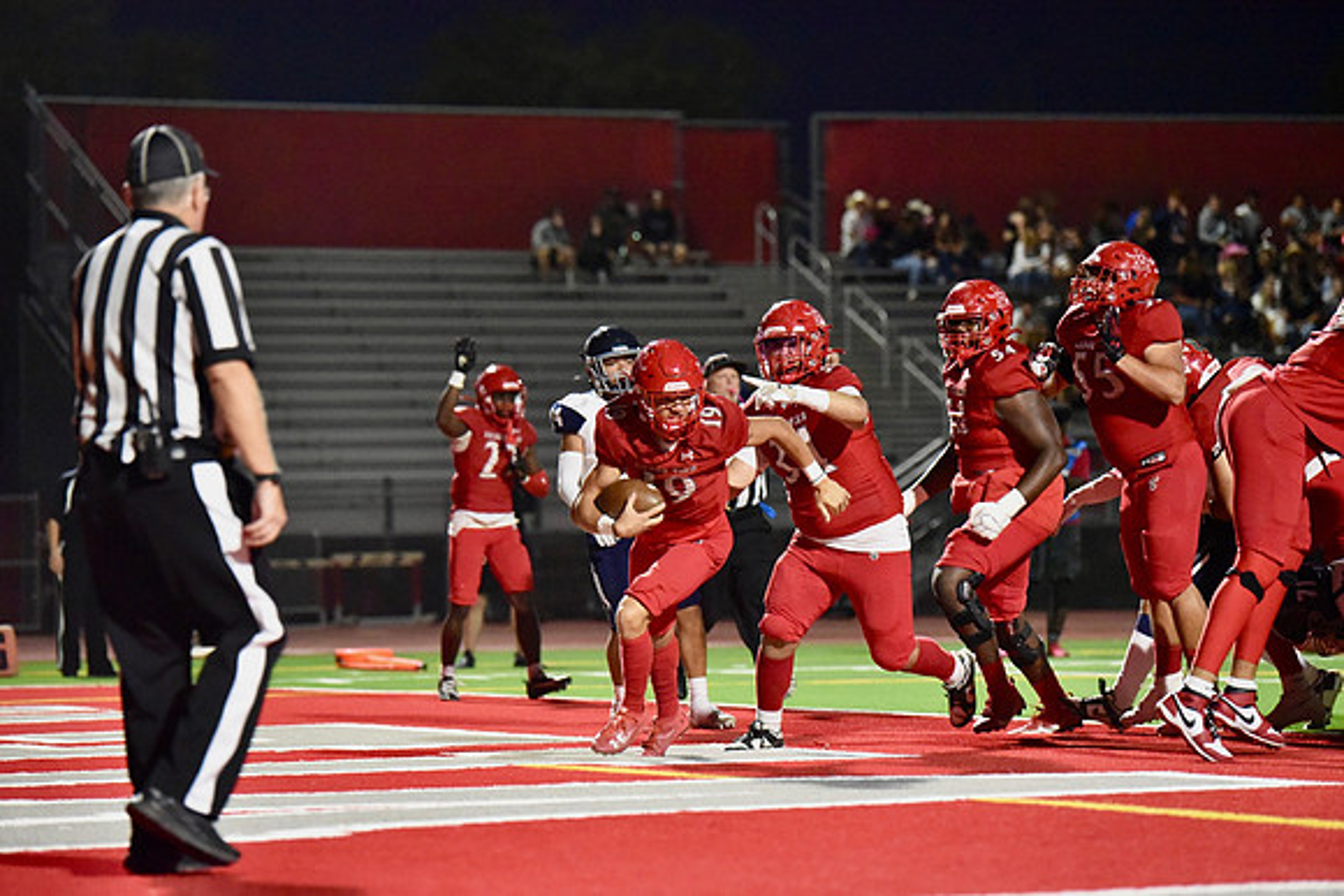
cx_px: 672
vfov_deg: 8.3
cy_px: 448
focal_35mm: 165
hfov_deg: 12.4
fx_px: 6161
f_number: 2.8
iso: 12800
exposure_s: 1/1000
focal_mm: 165
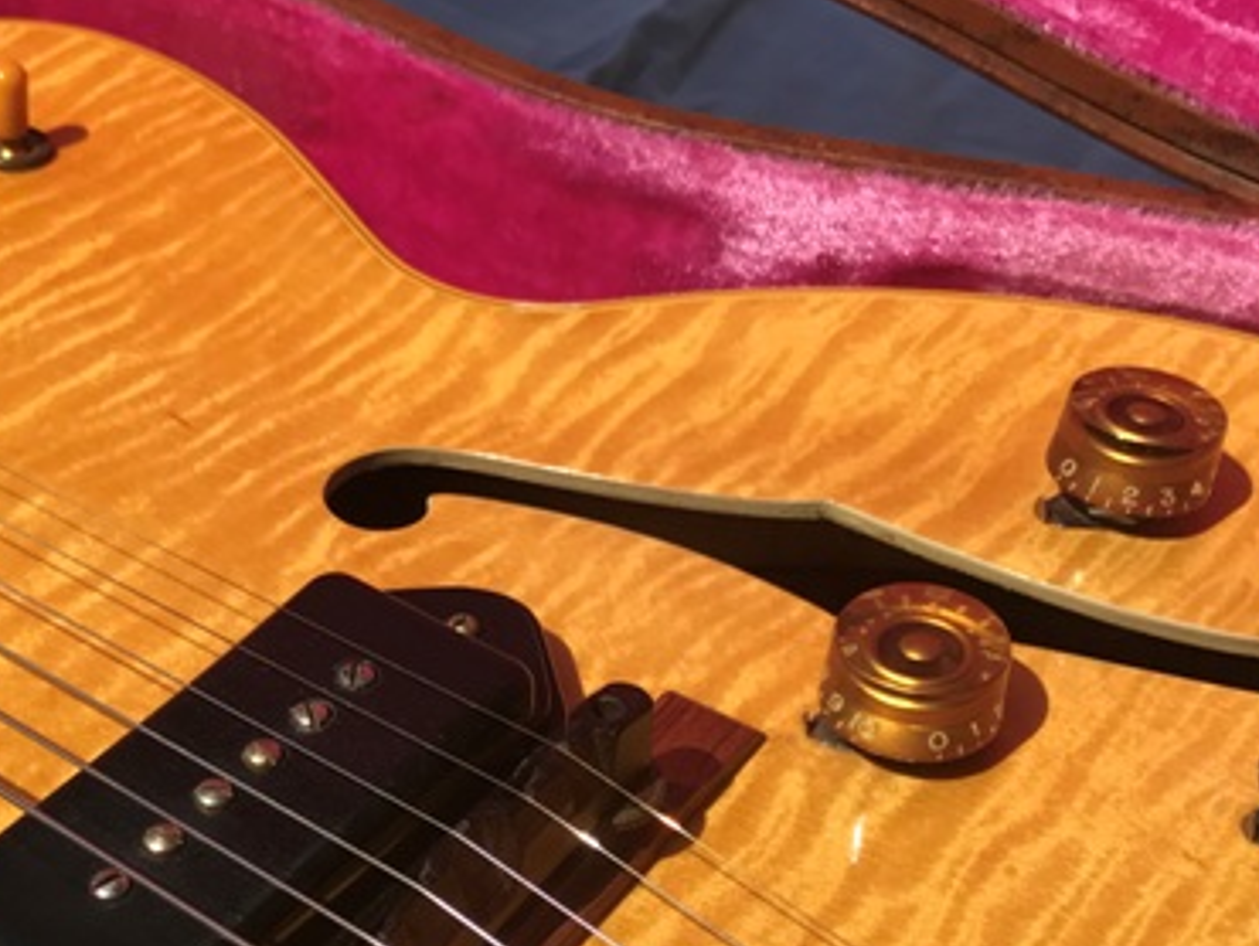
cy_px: 808
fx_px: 2220
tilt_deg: -47.5
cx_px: 286
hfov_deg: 31.0
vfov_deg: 23.6
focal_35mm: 61
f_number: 1.8
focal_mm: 3.99
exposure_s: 1/4367
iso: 20
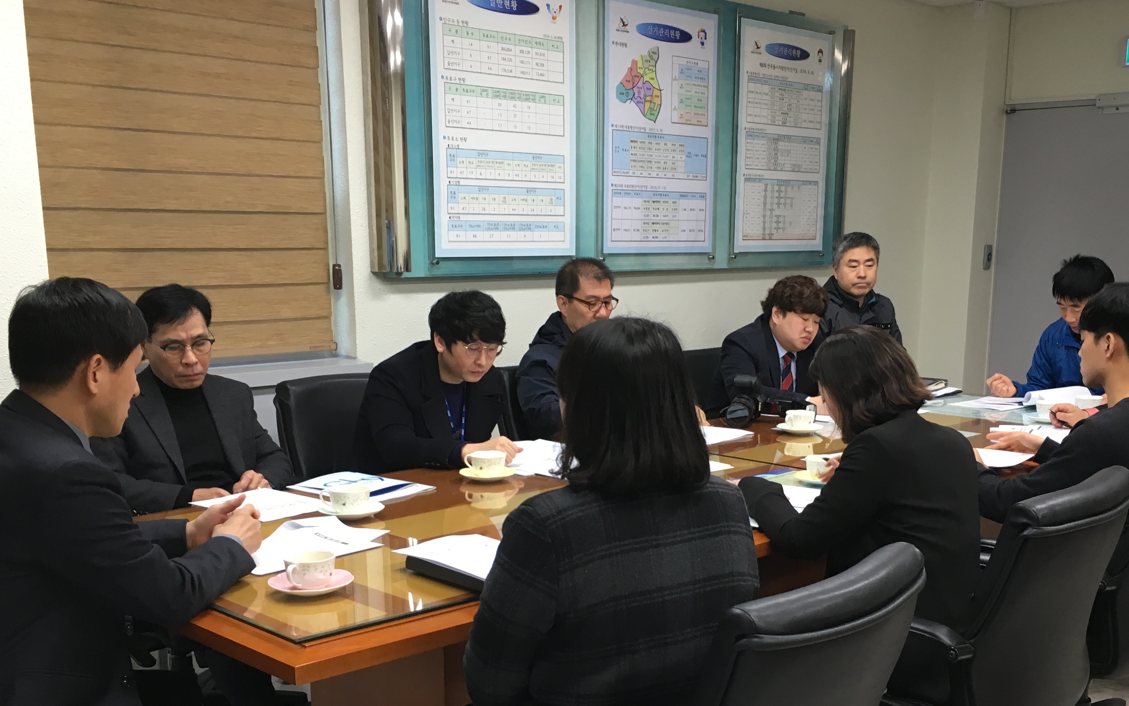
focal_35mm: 40
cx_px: 626
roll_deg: -0.3
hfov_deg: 49.2
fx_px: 1231
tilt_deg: -11.7
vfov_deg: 31.6
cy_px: 499
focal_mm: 4.15
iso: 64
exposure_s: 1/30
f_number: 2.2
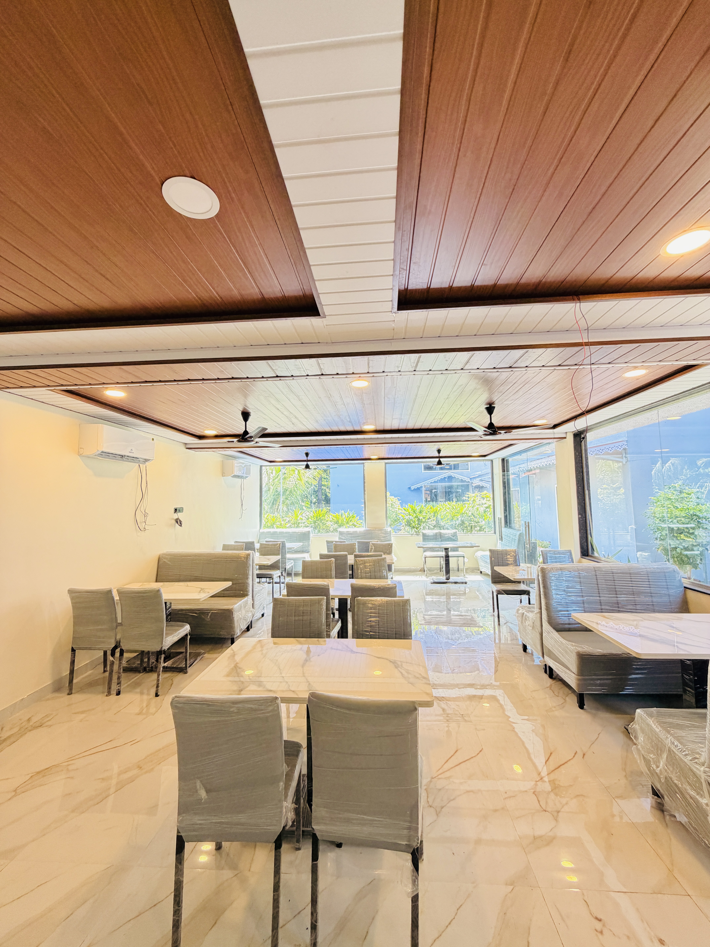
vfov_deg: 102.1
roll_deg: -0.2
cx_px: 355
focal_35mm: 14
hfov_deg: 85.7
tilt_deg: +5.3
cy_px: 474
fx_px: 383
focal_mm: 2.22
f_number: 2.2
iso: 200
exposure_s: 1/121
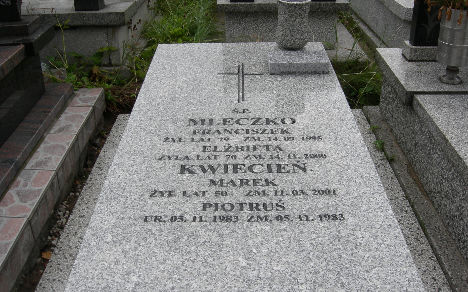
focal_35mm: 39
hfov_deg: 50.4
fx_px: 497
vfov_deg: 32.8
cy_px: 134
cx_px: 232
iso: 64
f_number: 5.4
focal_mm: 7.5
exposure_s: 1/200
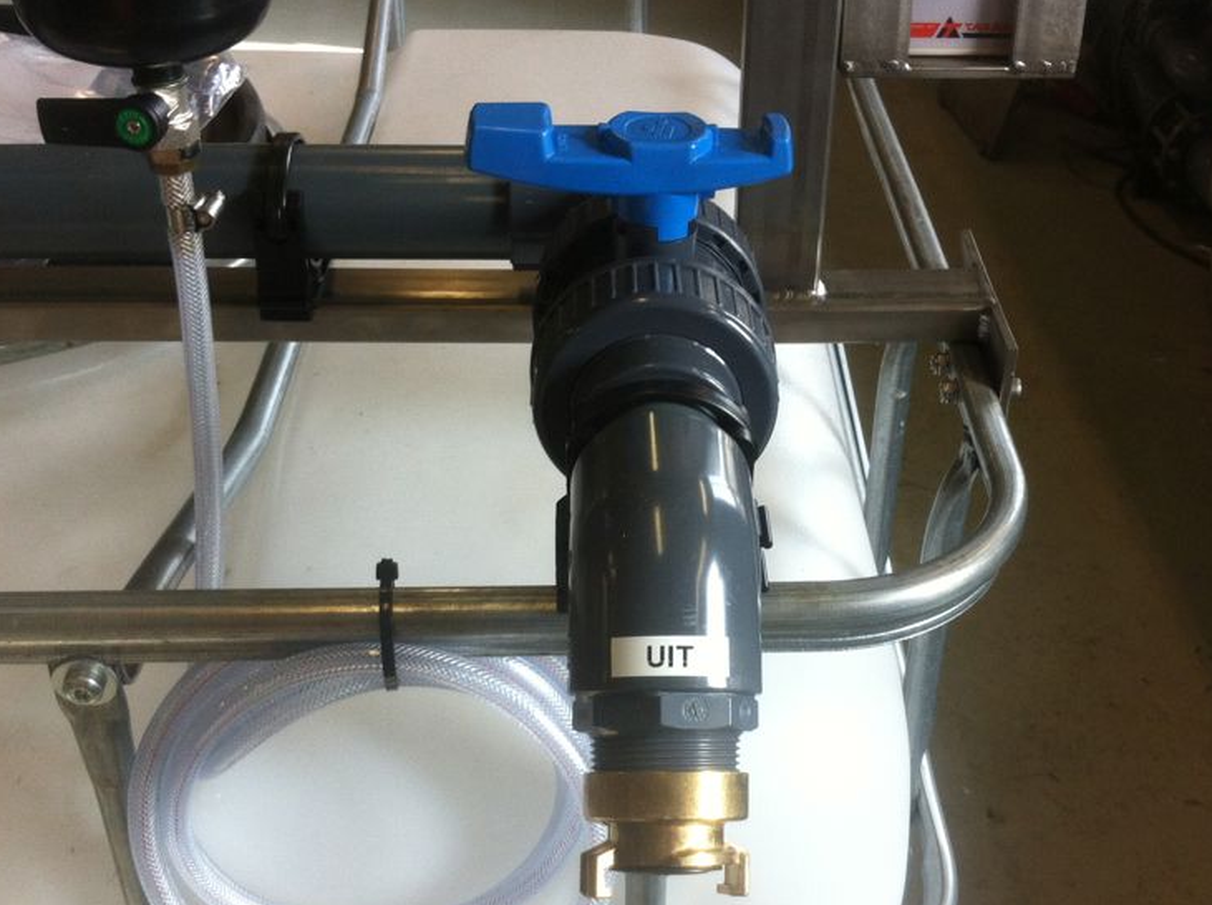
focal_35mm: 49
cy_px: 548
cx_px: 698
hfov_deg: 38.9
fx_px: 1713
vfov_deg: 29.5
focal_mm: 3.85
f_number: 2.8
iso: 125
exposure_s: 1/120
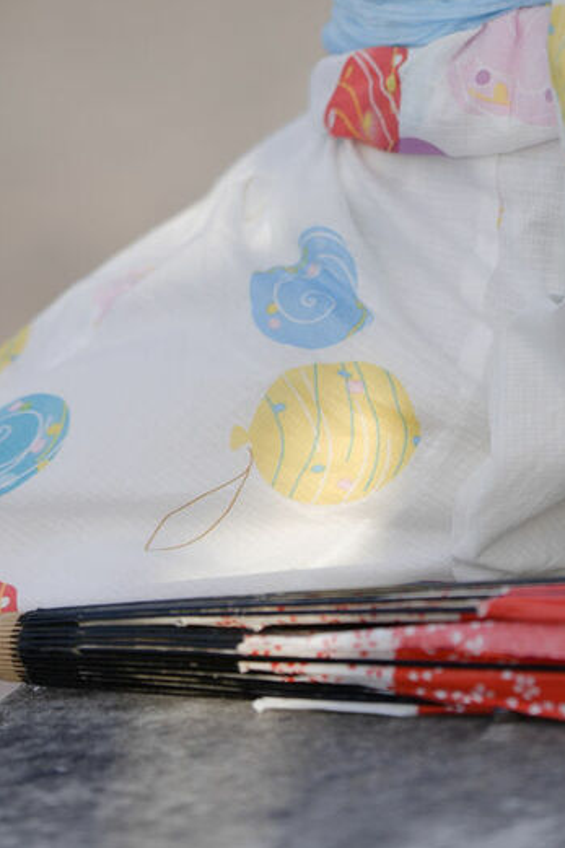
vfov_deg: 7.9
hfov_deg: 5.3
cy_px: -414
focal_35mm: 257
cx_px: 189
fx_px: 6054
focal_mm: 85
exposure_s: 1/2000
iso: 100
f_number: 1.6
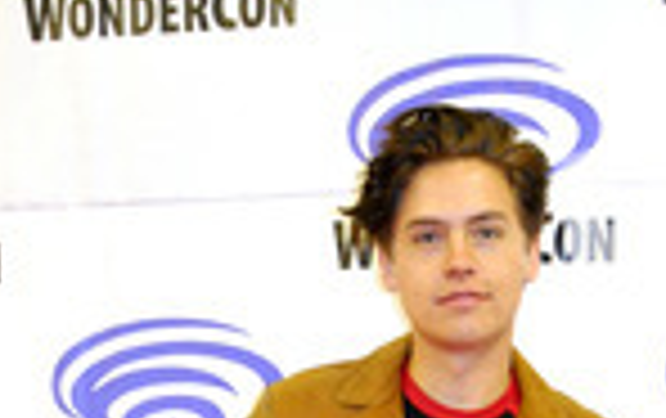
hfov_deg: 21.0
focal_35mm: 99
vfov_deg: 11.7
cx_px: 380
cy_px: 872
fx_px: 1800
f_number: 4.5
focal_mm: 24
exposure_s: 1/60
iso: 1000
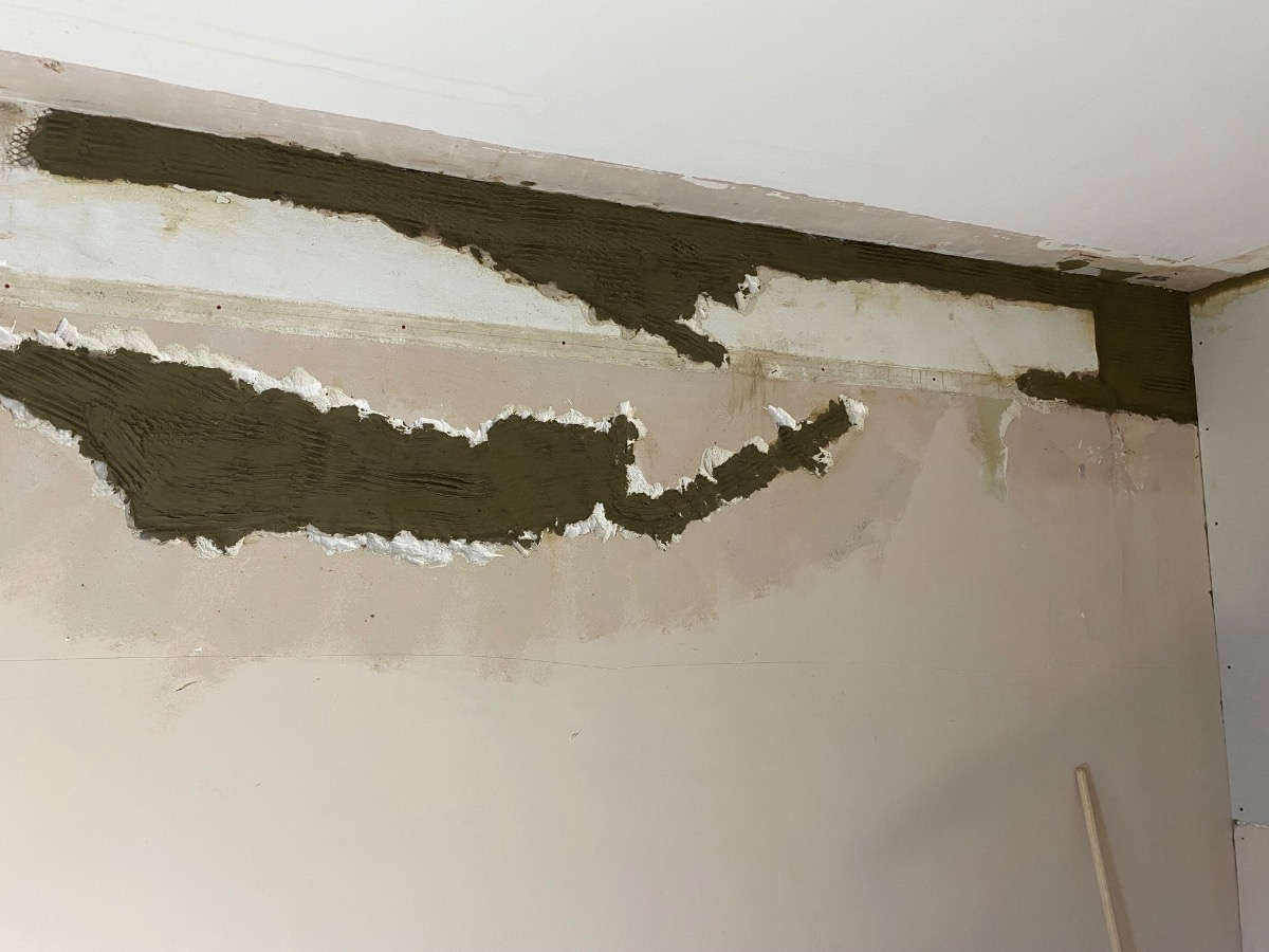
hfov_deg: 67.3
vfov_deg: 53.1
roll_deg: -0.2
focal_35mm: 26
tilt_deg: +5.3
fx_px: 953
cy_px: 476
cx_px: 634
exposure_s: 1/50
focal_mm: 4.25
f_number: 1.8
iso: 100
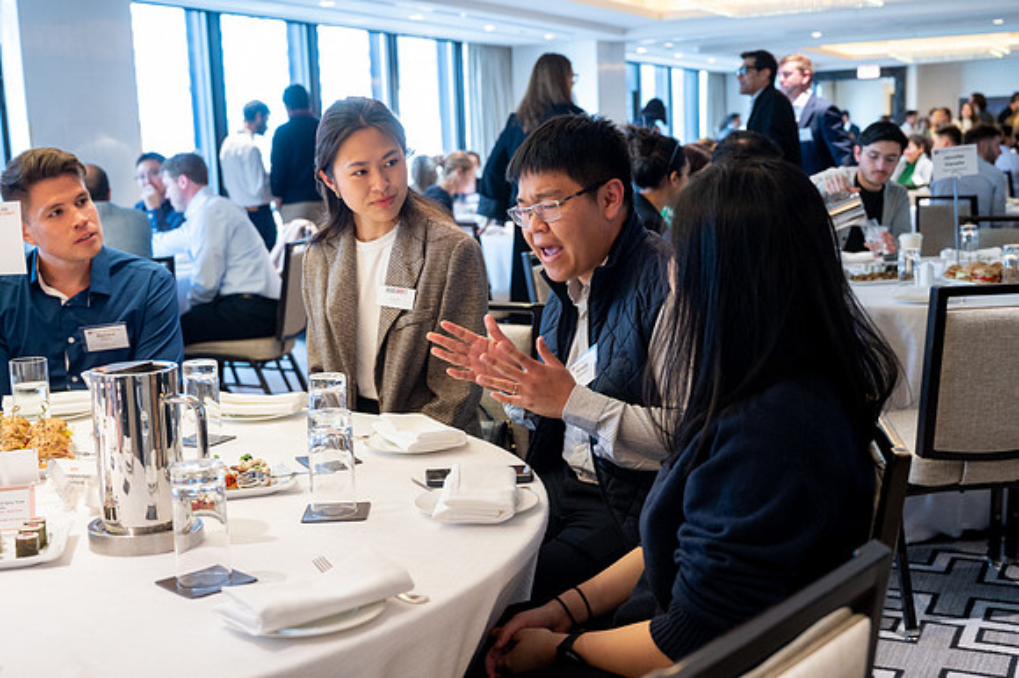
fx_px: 1216
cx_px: 510
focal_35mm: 43
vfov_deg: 31.2
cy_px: 339
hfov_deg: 45.5
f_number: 4
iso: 1600
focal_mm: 43
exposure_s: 1/30
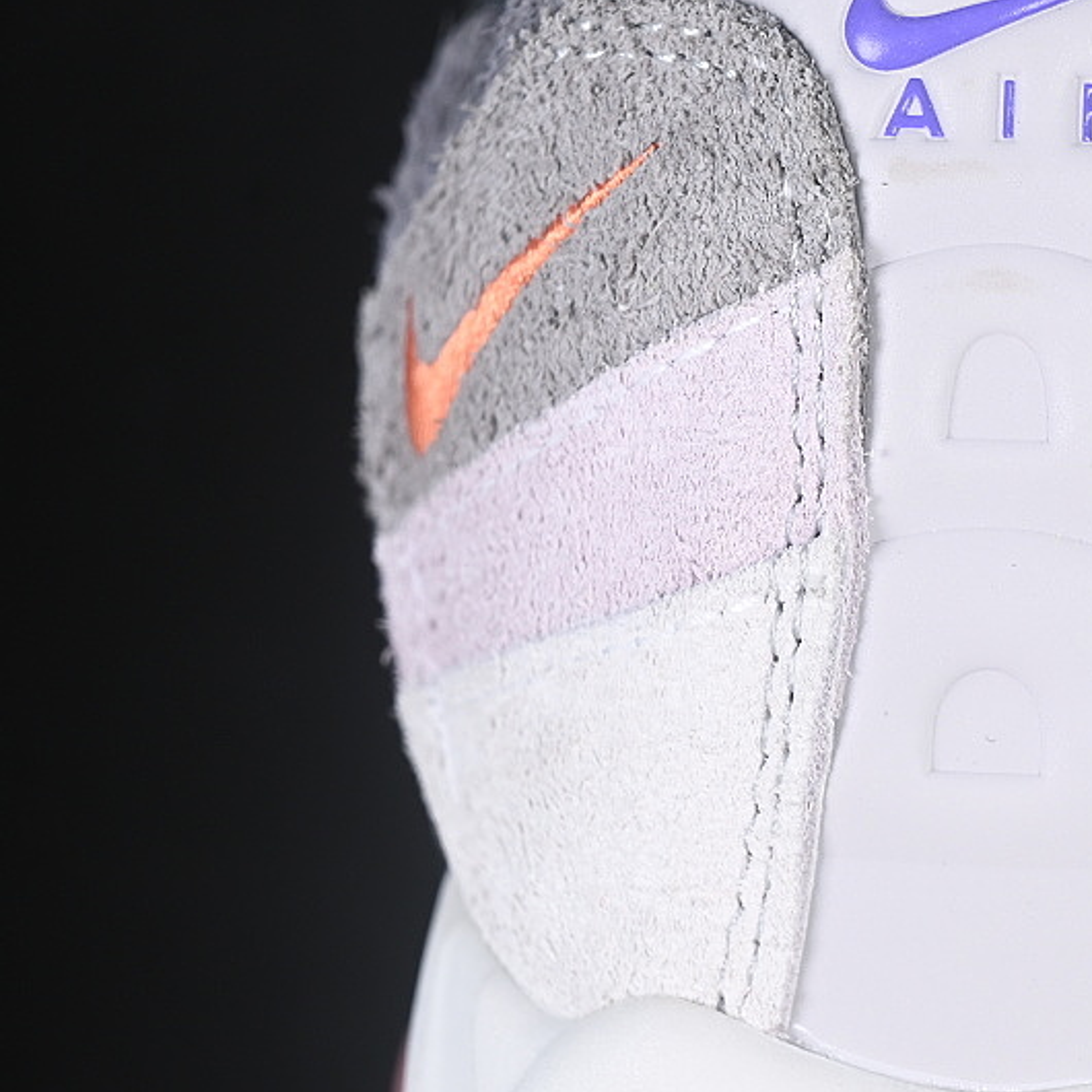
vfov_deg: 13.4
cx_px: 1014
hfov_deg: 13.3
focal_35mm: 130
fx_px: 4640
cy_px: 567
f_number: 7.1
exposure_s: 1/60
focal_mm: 50
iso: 160
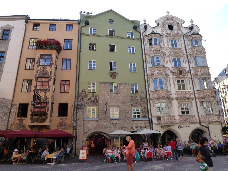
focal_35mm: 24
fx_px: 158
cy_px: 86
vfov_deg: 56.8
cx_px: 114
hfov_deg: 71.6
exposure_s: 1/320
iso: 160
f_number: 4
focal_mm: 4.3
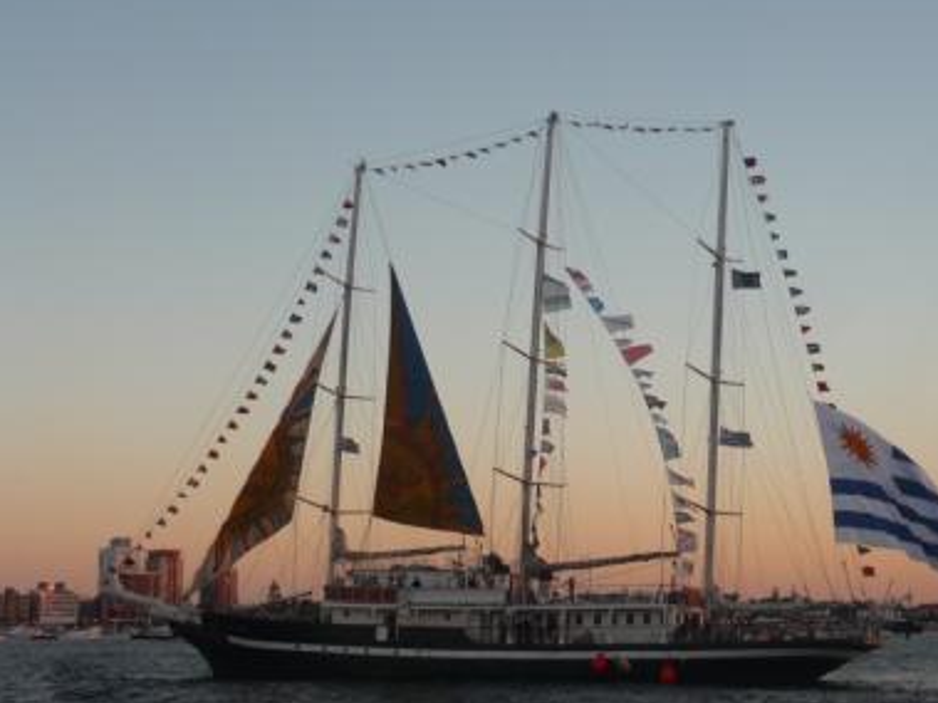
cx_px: 549
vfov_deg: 22.6
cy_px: 386
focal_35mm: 65
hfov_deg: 29.8
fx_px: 1761
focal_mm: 9.1
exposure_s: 1/125
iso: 100
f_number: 3.4
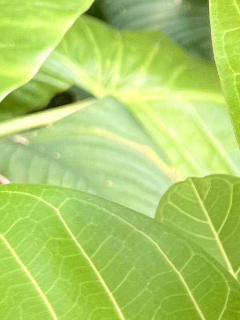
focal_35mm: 148
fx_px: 1368
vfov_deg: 13.2
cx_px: 371
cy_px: 318
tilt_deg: -45.5
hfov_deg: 9.7
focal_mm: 5.1
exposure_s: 1/340
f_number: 1.6
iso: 50
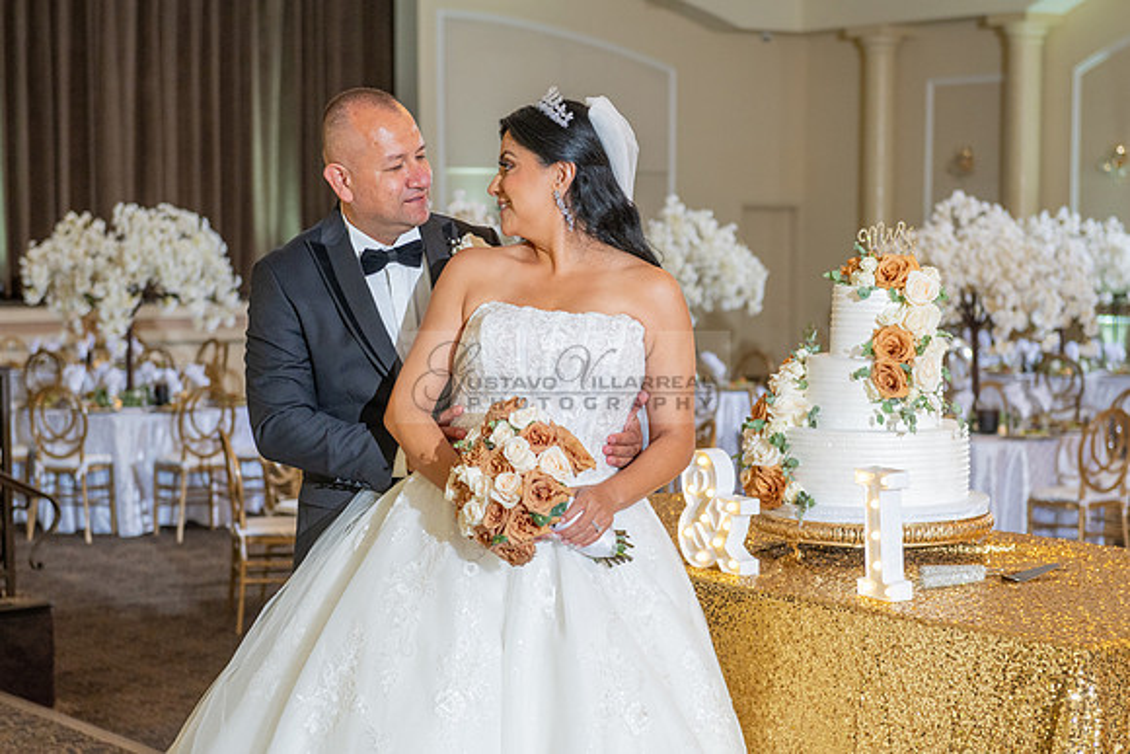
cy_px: 446
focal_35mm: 76
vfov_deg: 17.9
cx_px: 544
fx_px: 2390
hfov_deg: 26.6
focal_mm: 62
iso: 800
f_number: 4
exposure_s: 1/125
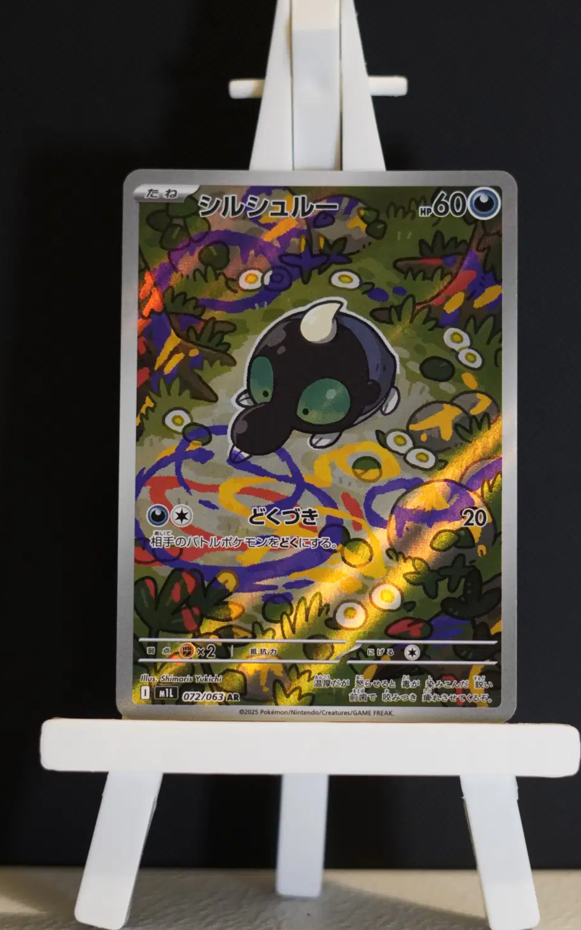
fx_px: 2078
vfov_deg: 25.2
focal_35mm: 82
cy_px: 458
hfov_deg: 15.9
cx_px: 316
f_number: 2.8
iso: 1600
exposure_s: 1/60
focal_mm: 50
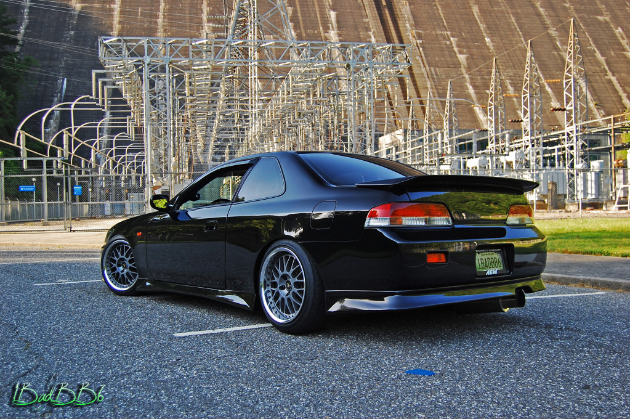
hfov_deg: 53.2
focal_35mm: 36
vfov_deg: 36.8
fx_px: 629
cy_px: 210
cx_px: 315
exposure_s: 1/100
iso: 200
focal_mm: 24
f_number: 4
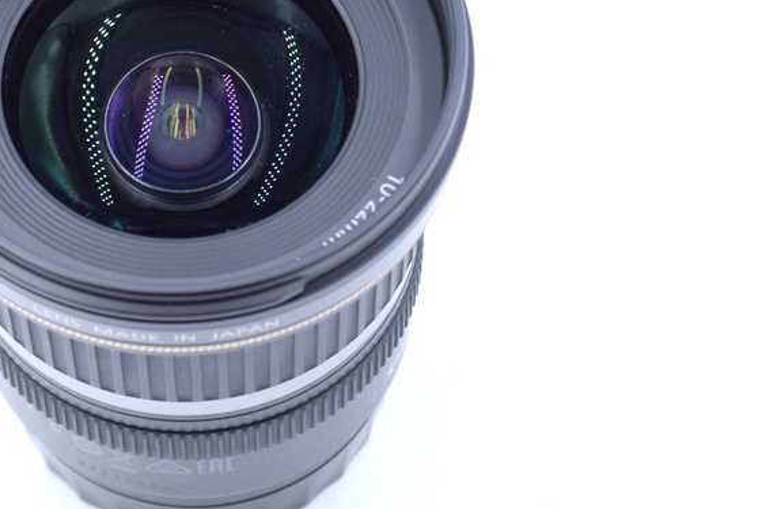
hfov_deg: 13.9
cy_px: 124
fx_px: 3111
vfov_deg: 9.3
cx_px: 179
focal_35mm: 147
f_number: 7.1
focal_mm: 55
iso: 400
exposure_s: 1/125
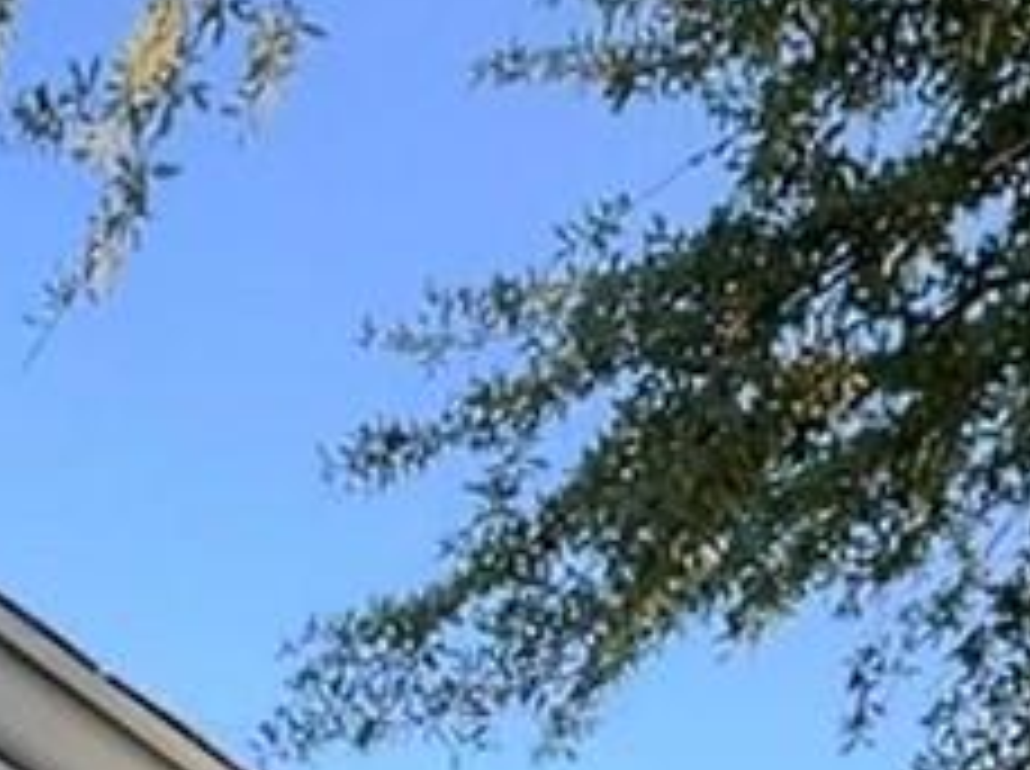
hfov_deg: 19.1
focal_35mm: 98
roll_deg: +0.0
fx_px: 2911
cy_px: 2305
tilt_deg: +1.7
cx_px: -157
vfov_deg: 10.6
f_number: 2.2
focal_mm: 2.22
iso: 16
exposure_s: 1/554
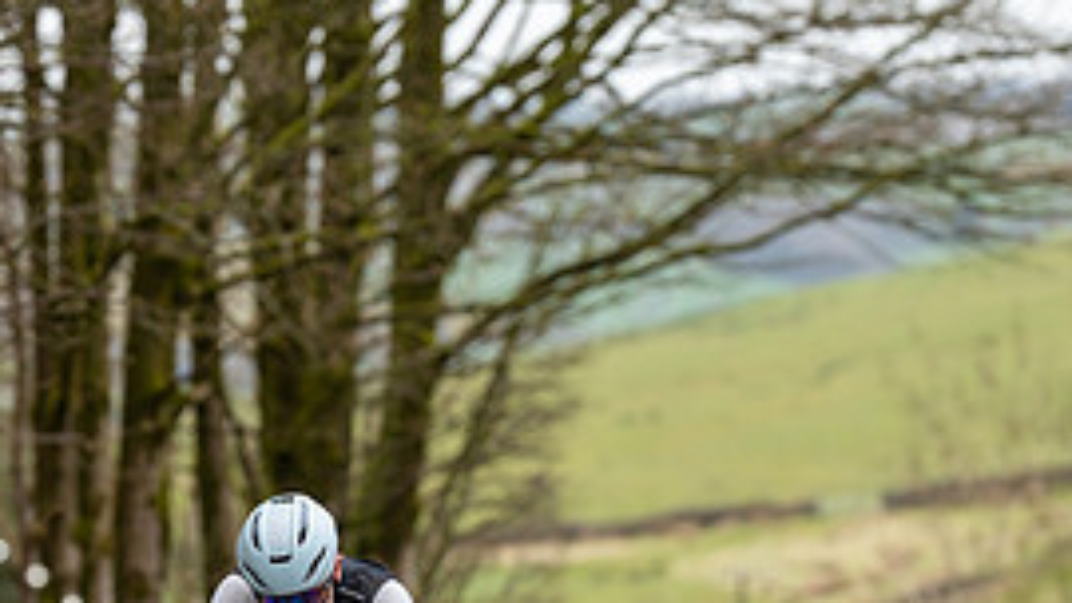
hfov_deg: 6.5
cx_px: 437
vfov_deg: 3.6
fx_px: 9467
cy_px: 661
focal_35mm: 333
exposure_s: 1/1000
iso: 500
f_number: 3.5
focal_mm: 148
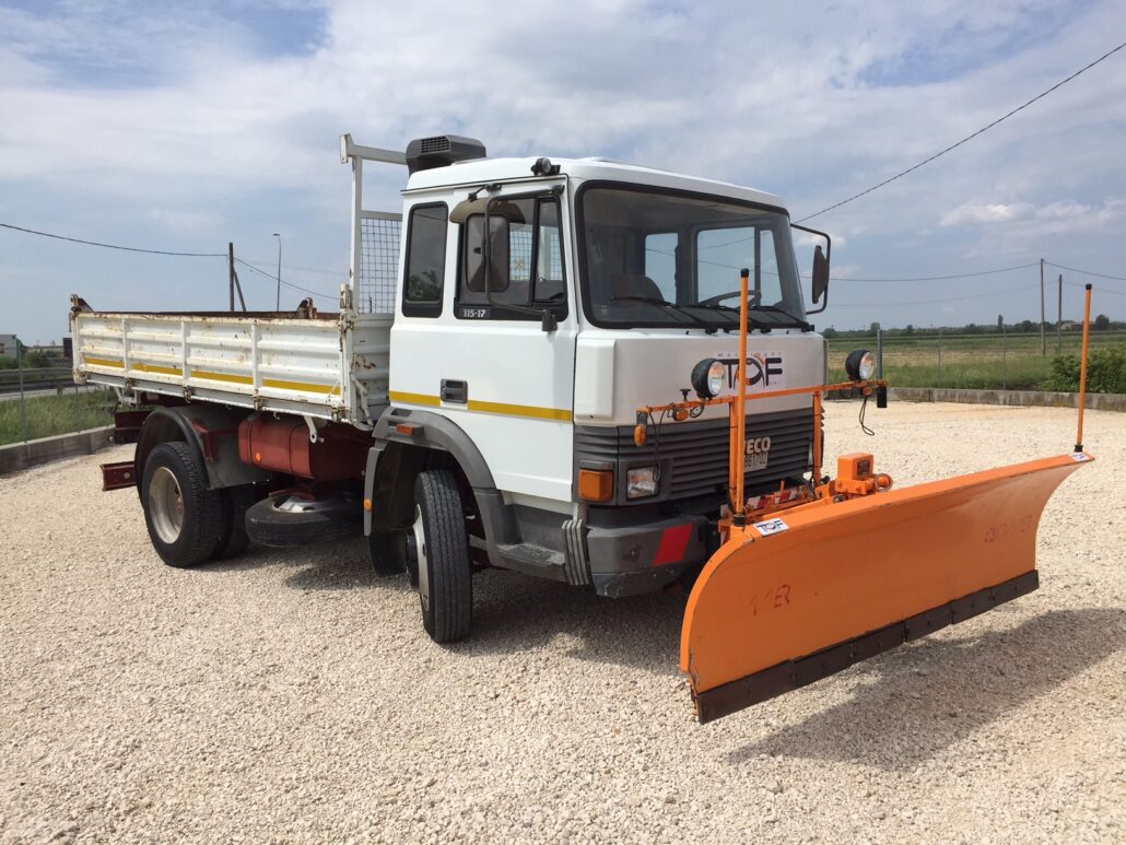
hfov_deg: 61.6
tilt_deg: -4.5
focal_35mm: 29
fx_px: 944
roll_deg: +0.7
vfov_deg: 48.2
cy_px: 422
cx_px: 563
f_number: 2.2
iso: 32
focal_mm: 4.15
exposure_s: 1/3597
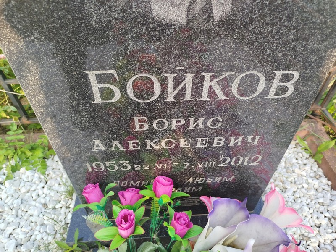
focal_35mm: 24
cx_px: 168
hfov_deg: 71.6
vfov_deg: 56.8
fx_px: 233
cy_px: 126
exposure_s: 1/125
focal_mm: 5.31
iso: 50
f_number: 1.7
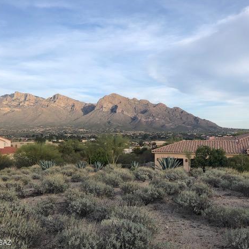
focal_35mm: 34
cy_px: 125
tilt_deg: +1.0
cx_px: 131
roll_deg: +0.2
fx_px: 277
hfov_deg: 48.4
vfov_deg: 48.5
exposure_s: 1/592
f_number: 1.8
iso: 20
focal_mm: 4
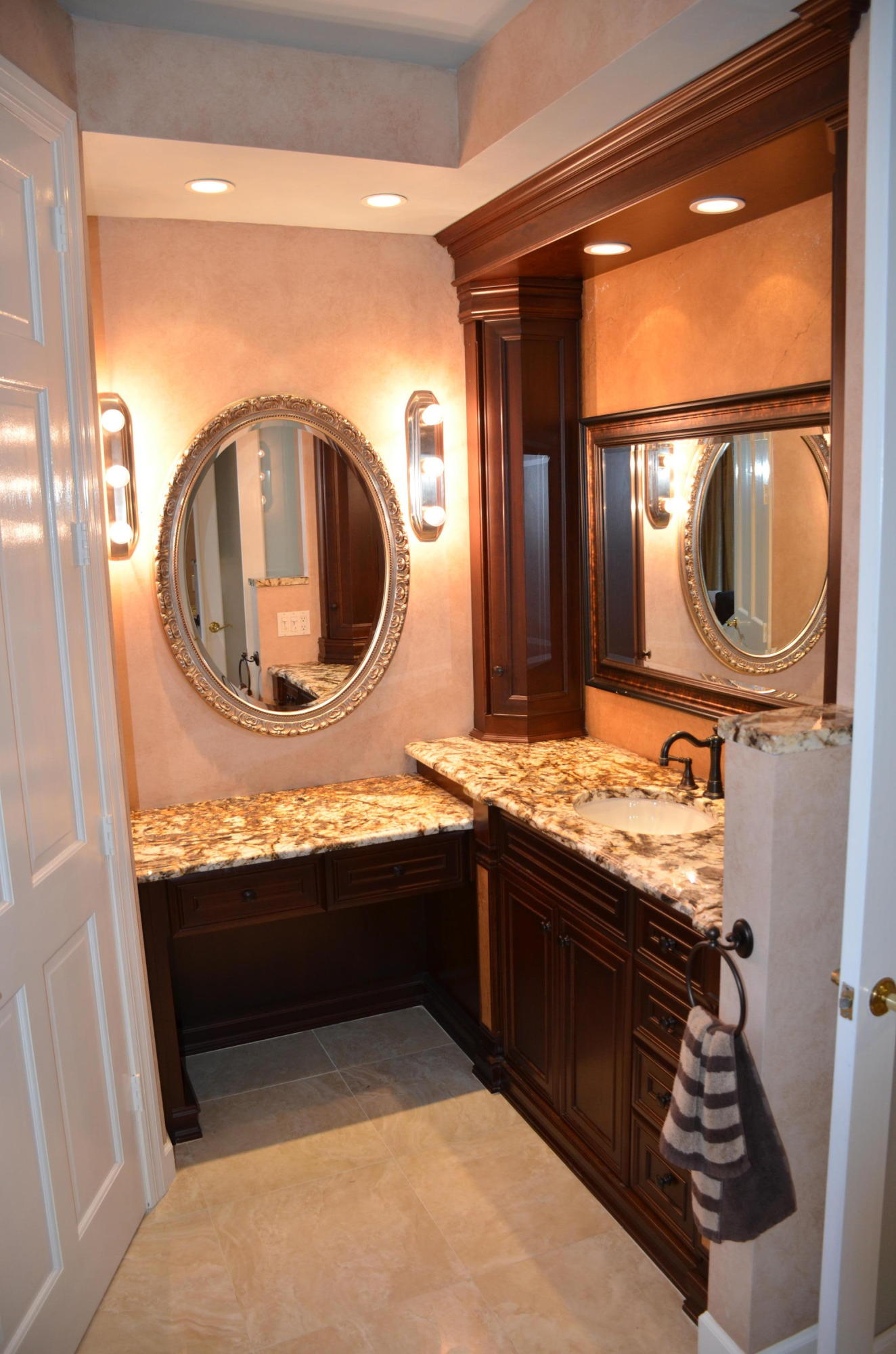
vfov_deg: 67.5
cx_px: 448
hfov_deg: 47.7
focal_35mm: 27
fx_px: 1013
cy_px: 677
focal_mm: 18
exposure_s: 1/80
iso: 400
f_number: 3.5
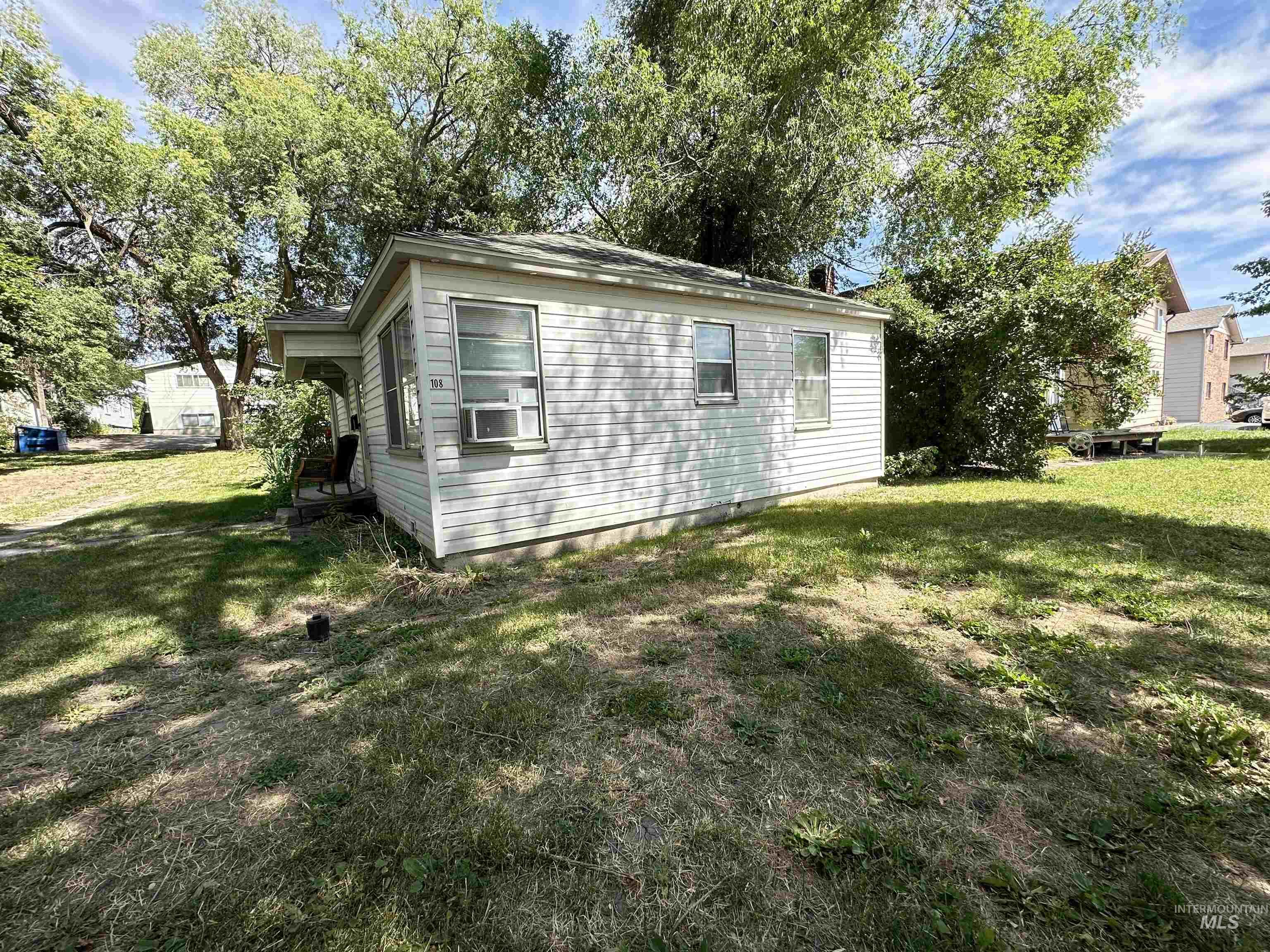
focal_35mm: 14
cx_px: 635
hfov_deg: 102.1
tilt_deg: -5.0
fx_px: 514
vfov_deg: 85.7
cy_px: 476
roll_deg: +3.1
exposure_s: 1/469
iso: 40
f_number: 2.2
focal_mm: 2.22
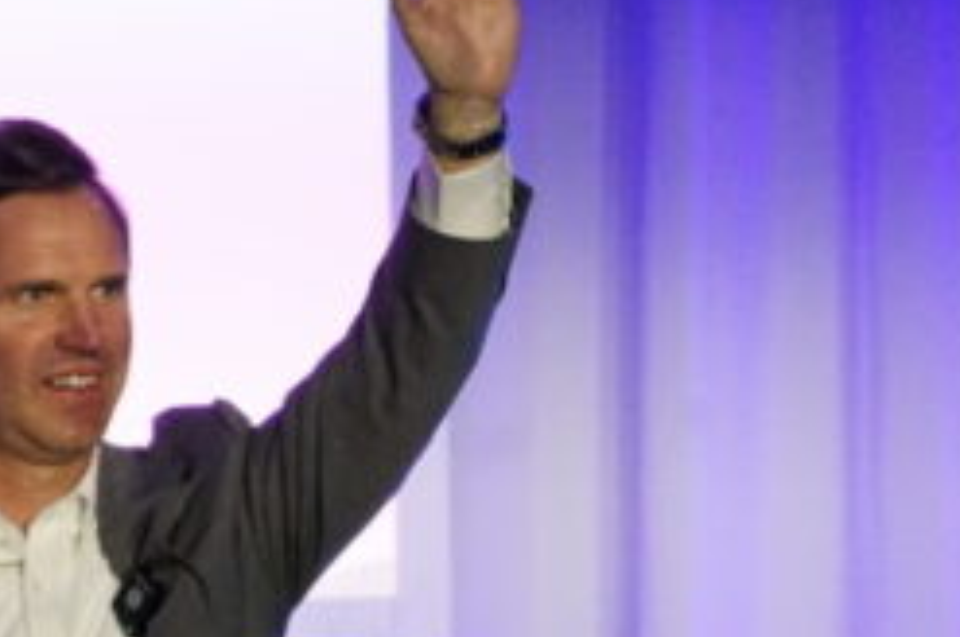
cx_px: 140
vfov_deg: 1.4
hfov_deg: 2.2
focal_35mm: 949
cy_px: 482
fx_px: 25273
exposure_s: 1/320
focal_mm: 300
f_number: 6.3
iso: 4000
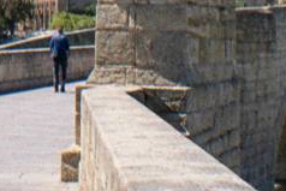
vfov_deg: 8.2
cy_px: 54
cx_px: 133
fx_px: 1335
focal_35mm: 168
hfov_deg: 12.2
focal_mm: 40
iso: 100
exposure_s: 1/125
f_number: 11
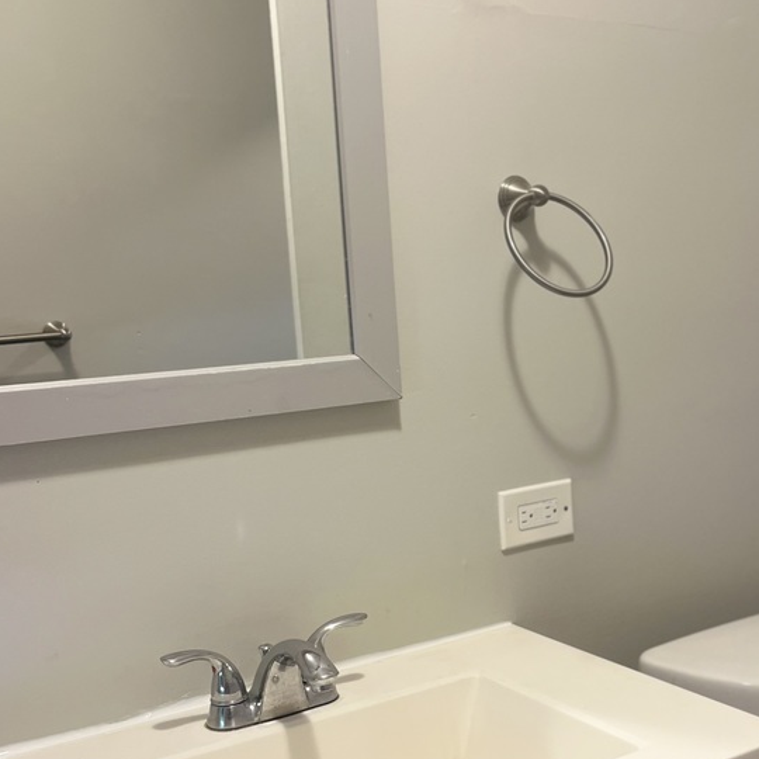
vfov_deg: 36.5
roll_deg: +3.0
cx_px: 465
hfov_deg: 36.6
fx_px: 1141
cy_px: 482
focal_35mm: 46
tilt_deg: -10.1
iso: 80
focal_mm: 5.1
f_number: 1.6
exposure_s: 1/60
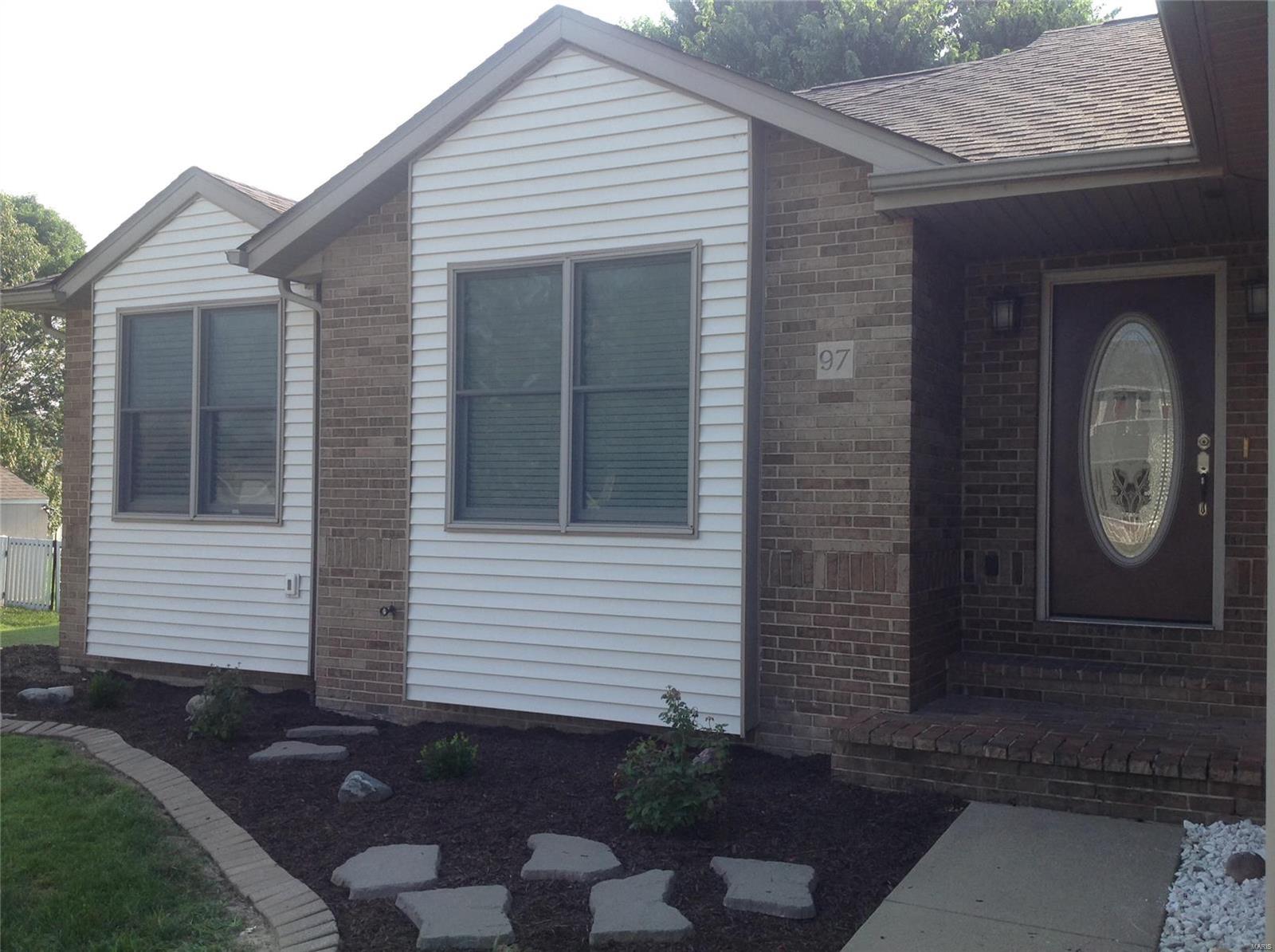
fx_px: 1287
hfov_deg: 52.7
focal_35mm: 35
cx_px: 638
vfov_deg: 40.6
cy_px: 476
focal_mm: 4.28
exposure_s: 1/549
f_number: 2.4
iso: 50
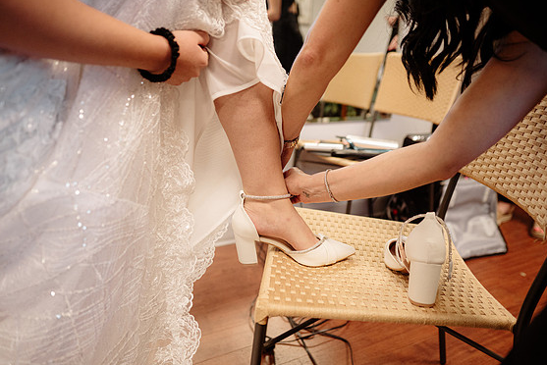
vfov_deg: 51.3
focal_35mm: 25
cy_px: 187
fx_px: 380
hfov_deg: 71.5
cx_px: 277
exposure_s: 1/320
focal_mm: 24
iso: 1250
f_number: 2.2
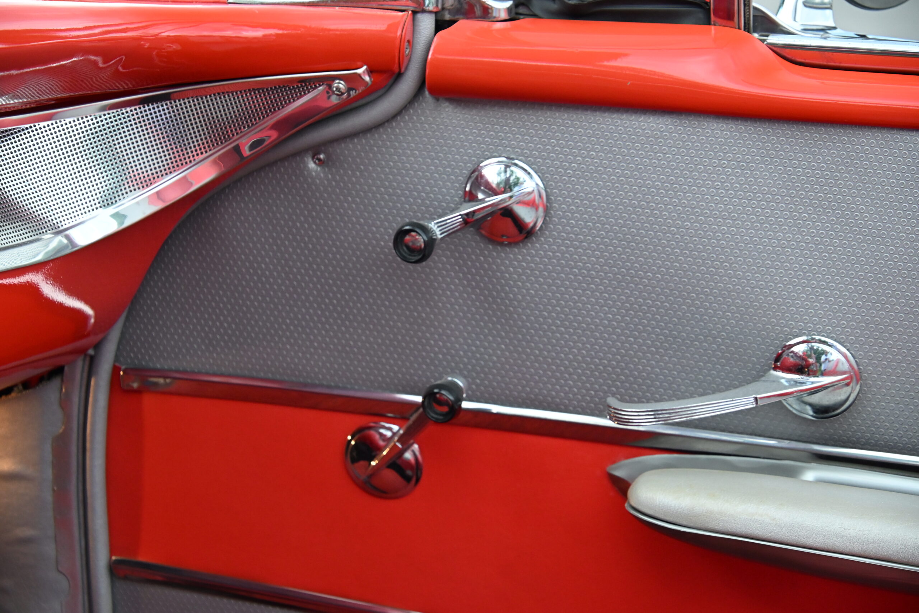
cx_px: 460
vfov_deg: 13.0
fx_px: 2680
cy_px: 306
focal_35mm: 105
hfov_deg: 19.5
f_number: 4.8
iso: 1600
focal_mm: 70
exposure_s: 1/125
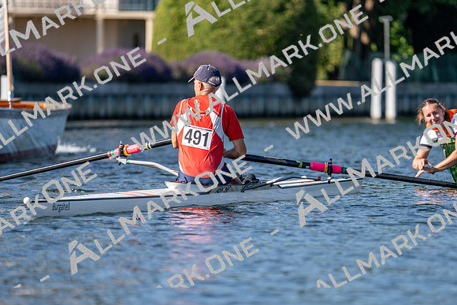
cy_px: 152
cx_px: 228
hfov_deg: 5.0
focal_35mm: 415
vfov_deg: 3.3
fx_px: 5269
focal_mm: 415
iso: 320
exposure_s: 1/1600
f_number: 6.3
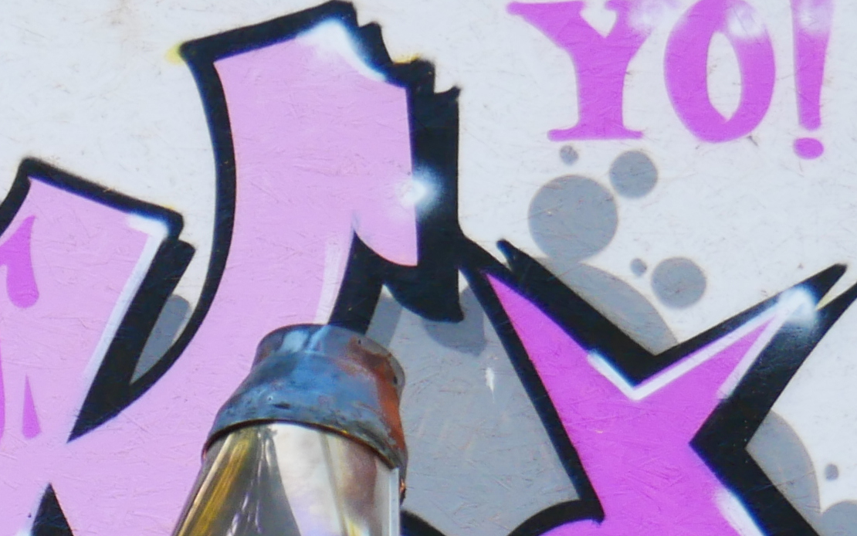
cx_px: -191
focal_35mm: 193
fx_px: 4508
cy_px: 1168
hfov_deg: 10.7
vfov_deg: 6.5
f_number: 4.5
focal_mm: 22
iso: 200
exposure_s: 1/80
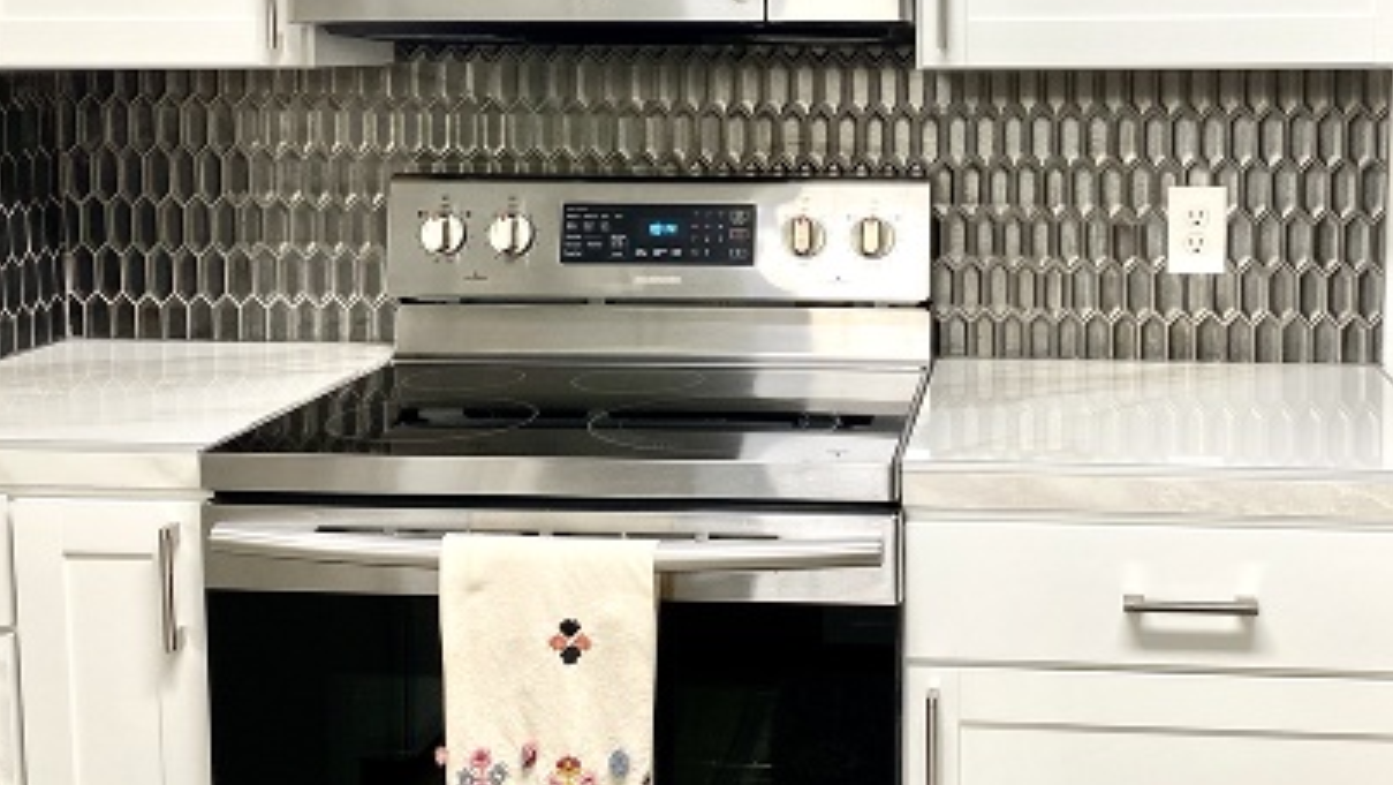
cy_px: 207
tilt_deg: -4.7
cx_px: 895
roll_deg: +0.2
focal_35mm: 45
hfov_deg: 45.0
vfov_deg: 26.3
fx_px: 1663
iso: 80
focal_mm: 4.25
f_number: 1.8
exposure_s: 1/60
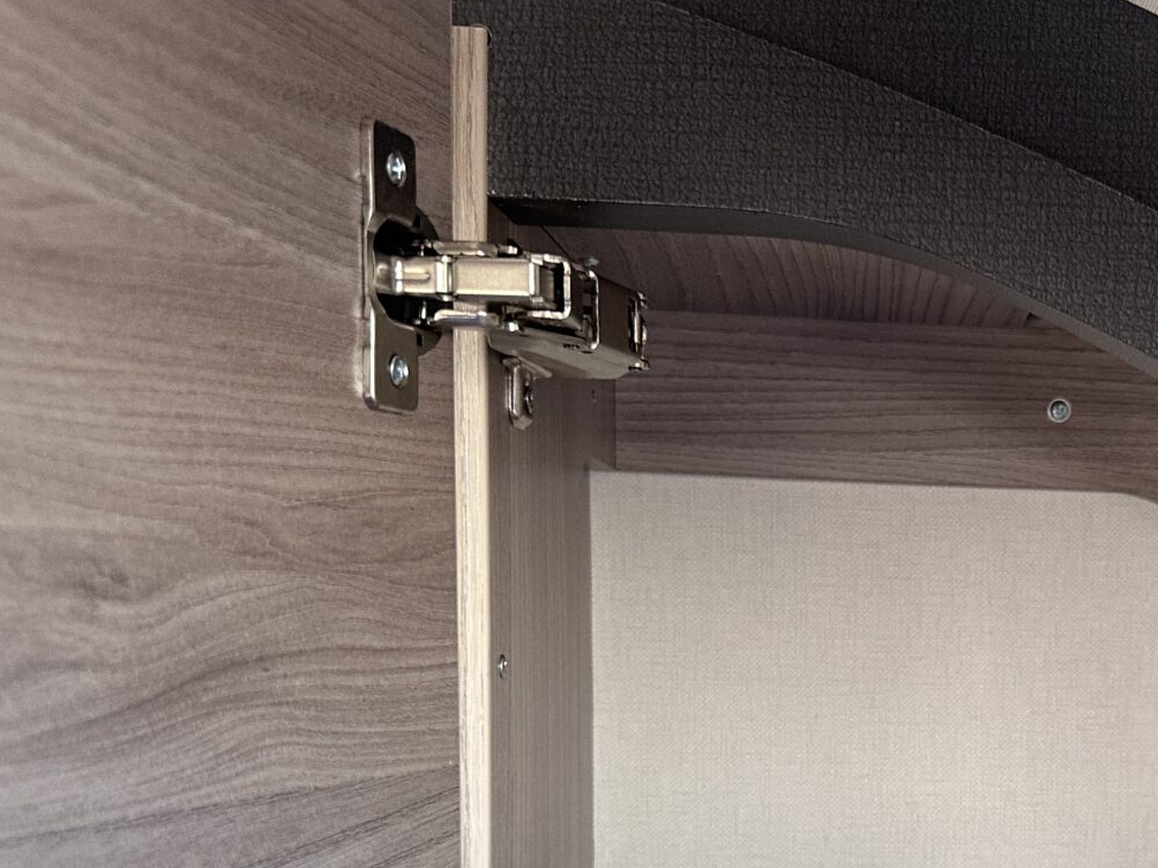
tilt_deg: -4.2
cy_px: 779
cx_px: 1026
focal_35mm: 49
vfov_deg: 28.5
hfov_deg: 36.6
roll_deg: -1.0
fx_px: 1639
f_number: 1.78
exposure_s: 1/107
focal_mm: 6.86
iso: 250
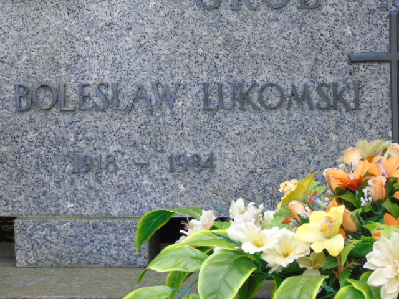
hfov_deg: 10.6
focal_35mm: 186
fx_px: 2144
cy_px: 150
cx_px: 200
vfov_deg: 8.0
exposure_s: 1/125
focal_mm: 33
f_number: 5
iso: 400
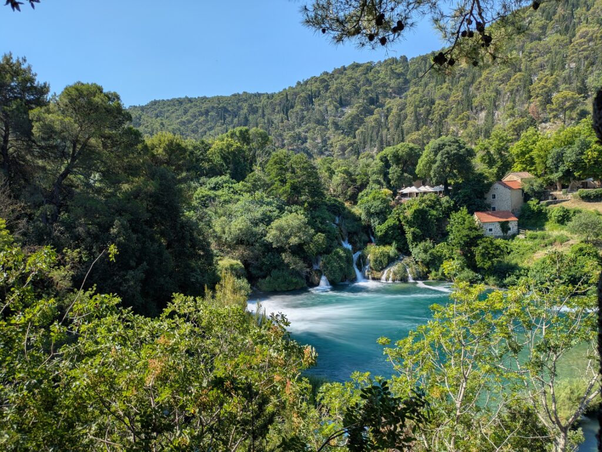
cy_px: 226
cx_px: 301
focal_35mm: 25
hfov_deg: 69.4
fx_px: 435
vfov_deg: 54.9
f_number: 1.89
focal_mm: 5.43
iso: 50
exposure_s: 1/1972
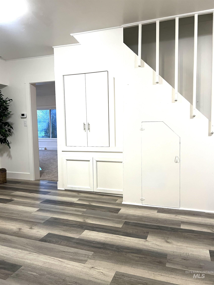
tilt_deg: -3.1
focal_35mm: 26
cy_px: 142
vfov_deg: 67.3
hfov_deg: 53.1
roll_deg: -0.4
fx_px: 214
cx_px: 107
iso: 125
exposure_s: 1/60
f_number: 1.5
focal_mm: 5.7
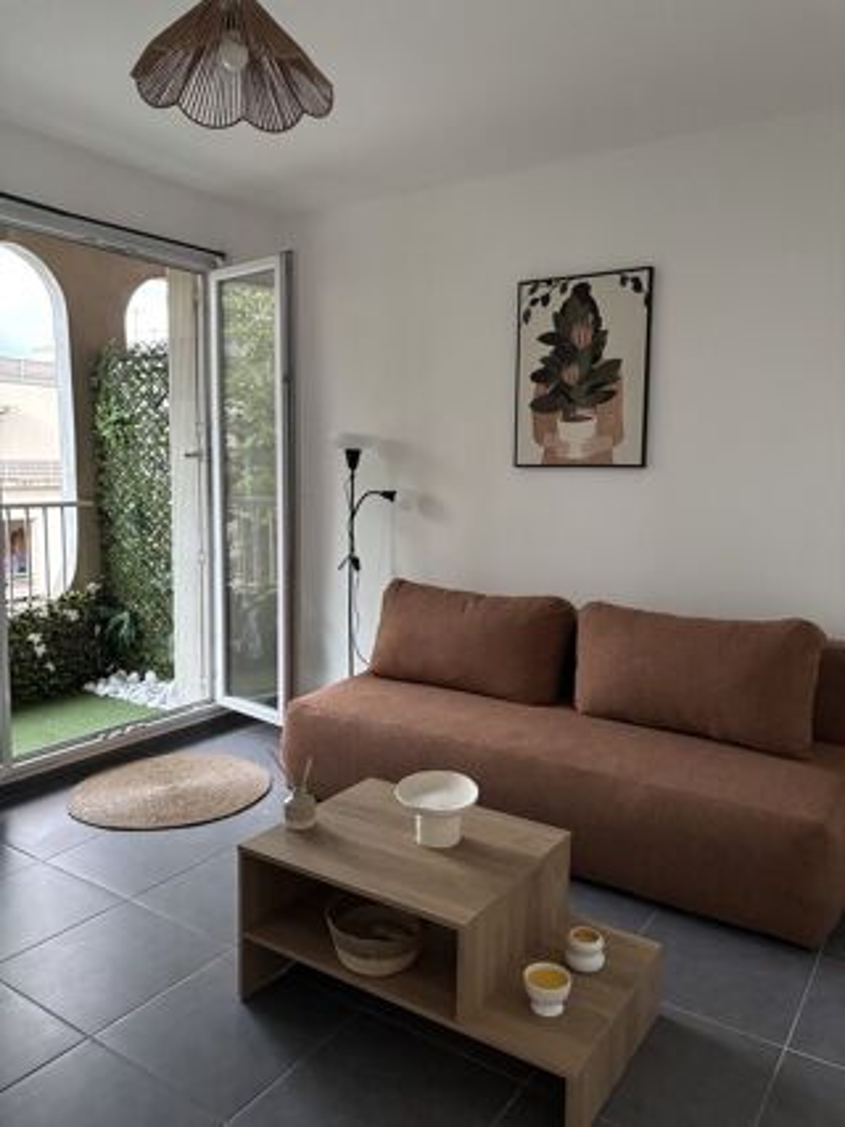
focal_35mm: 26
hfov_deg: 53.0
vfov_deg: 67.3
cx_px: 422
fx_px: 847
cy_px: 564
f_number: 1.6
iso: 500
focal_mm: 5.96
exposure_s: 1/57
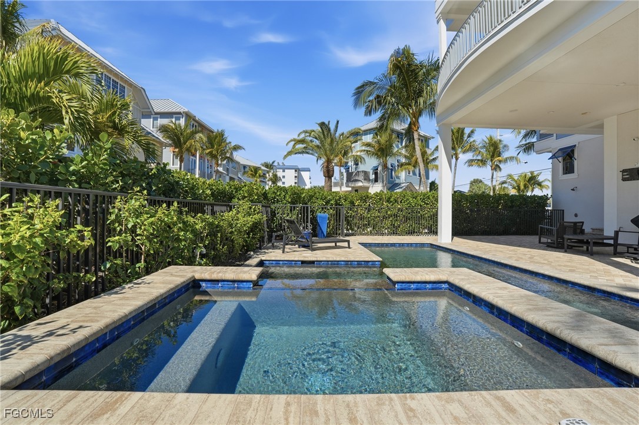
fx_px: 284
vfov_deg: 73.7
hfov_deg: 96.8
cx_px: 320
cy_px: 212
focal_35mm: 16
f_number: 9
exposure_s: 1/4000
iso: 400
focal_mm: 16
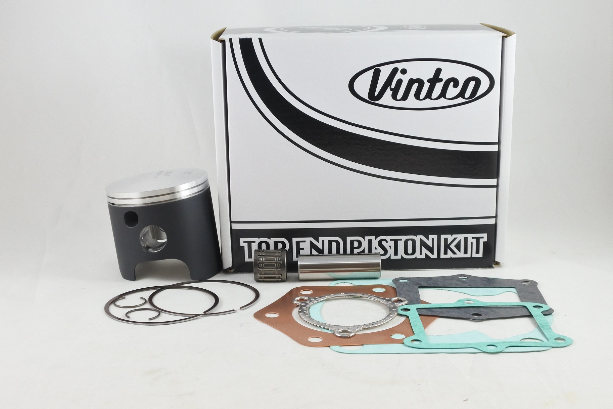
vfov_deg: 31.9
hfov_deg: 46.4
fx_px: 715
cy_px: 204
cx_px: 306
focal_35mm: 42
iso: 560
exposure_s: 1/125
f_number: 4.2
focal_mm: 15.7
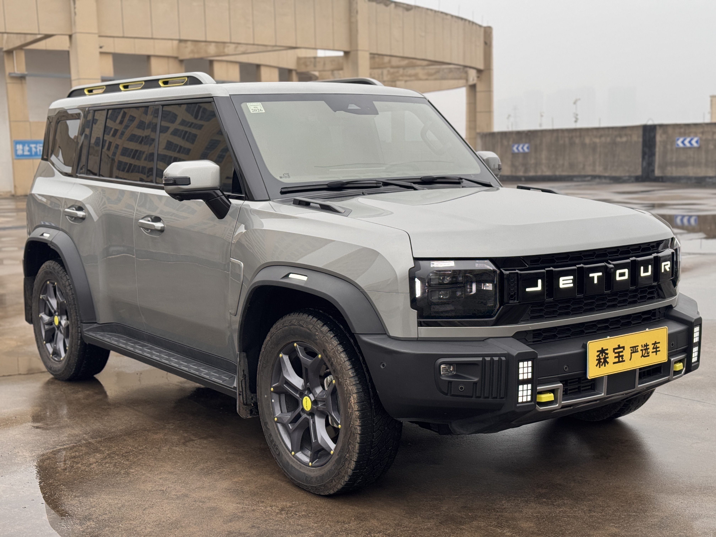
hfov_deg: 39.7
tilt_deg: -7.3
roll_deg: +1.3
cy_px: 268
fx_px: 993
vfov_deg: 30.3
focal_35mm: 48
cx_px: 358
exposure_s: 1/563
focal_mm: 6.76
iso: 64
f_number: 1.78
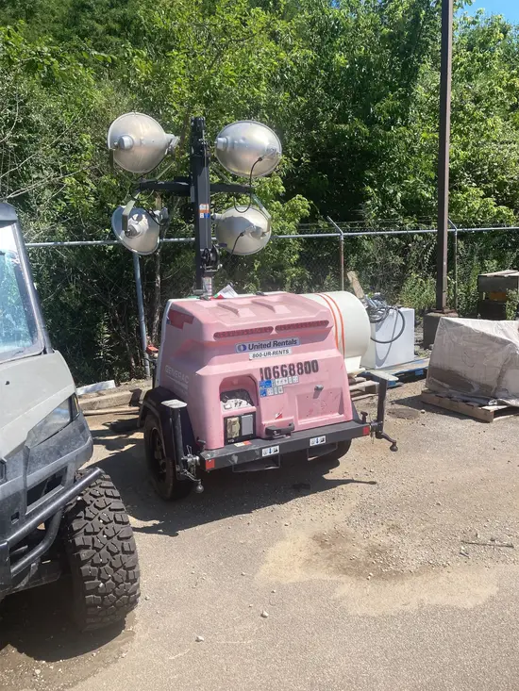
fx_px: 560
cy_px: 346
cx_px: 260
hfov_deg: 49.8
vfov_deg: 63.4
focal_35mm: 28
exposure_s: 1/1946
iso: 20
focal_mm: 3.99
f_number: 1.8
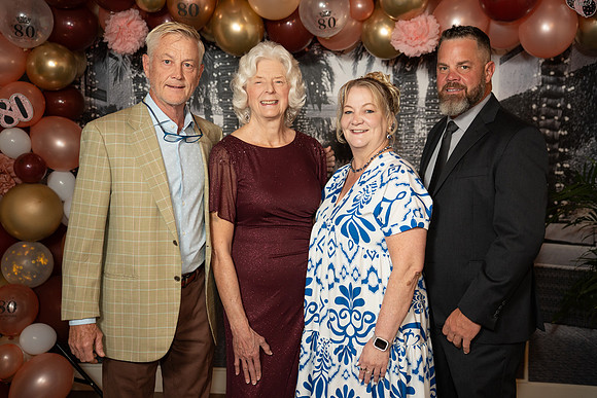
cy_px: 199
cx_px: 298
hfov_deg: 45.7
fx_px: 708
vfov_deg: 31.4
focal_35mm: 43
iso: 1000
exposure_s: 1/160
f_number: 2.8
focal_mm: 42.7
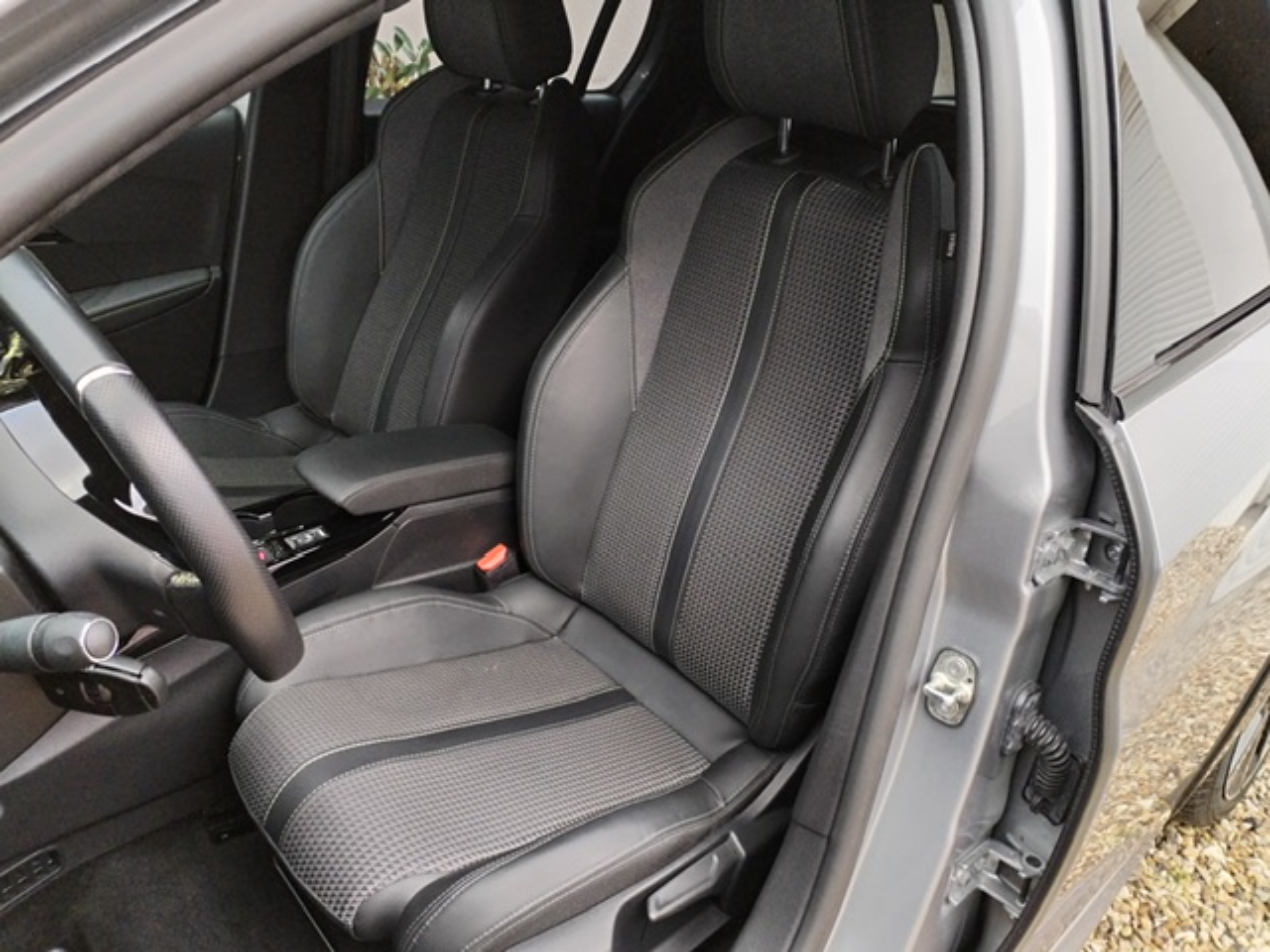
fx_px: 1064
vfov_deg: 48.2
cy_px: 476
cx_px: 635
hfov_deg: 61.7
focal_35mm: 29
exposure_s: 1/100
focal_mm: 4.75
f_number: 1.8
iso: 187
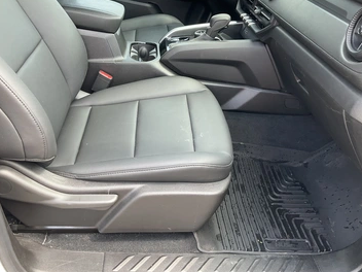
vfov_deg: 42.9
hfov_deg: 55.3
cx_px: 172
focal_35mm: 33
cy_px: 124
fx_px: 345
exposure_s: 1/122
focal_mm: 3
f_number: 1.8
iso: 40
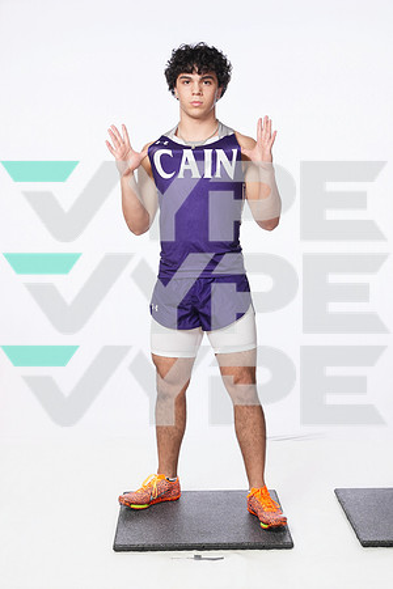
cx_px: 196
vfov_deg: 35.6
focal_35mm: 56
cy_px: 294
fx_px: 917
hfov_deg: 24.2
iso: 800
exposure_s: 1/200
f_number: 8
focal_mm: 56
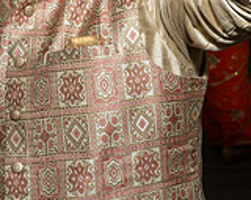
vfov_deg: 13.9
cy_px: 31
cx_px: 163
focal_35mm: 110
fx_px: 817
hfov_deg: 17.4
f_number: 7.1
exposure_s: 1/250
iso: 1000
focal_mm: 17
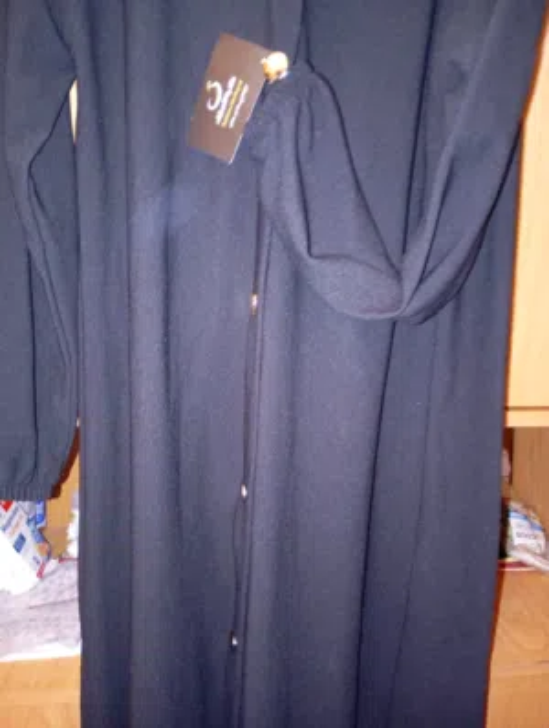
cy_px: 364
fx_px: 590
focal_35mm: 28
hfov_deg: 49.9
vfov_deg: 63.4
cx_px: 274
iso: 1925
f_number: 1.8
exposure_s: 1/10
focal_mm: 4.27
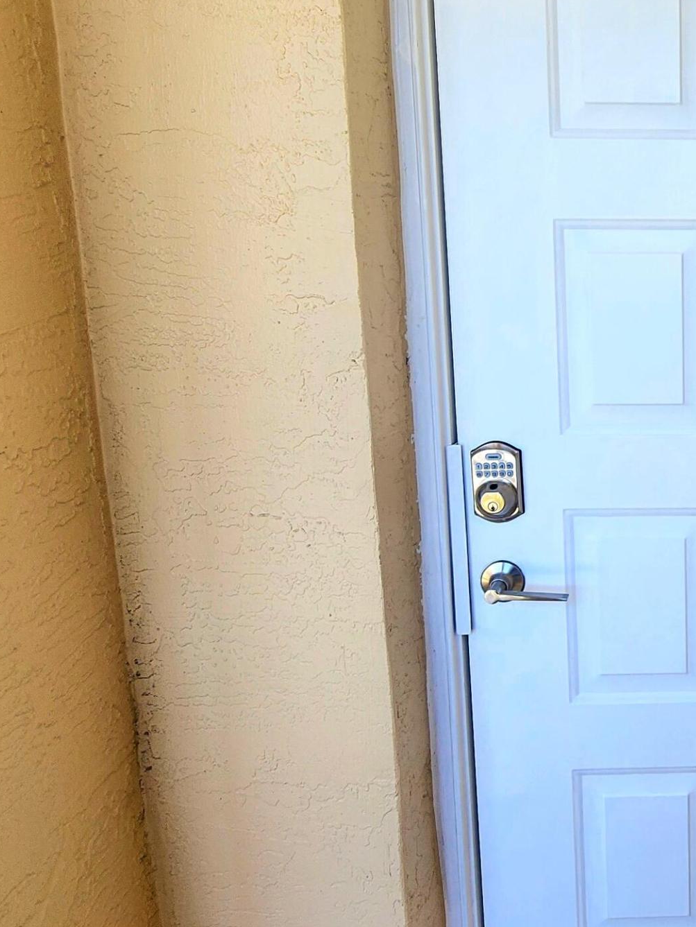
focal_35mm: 28
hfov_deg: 40.1
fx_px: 751
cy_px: 379
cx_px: 769
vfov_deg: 63.0
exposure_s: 1/172
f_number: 2.2
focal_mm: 2.2
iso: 50
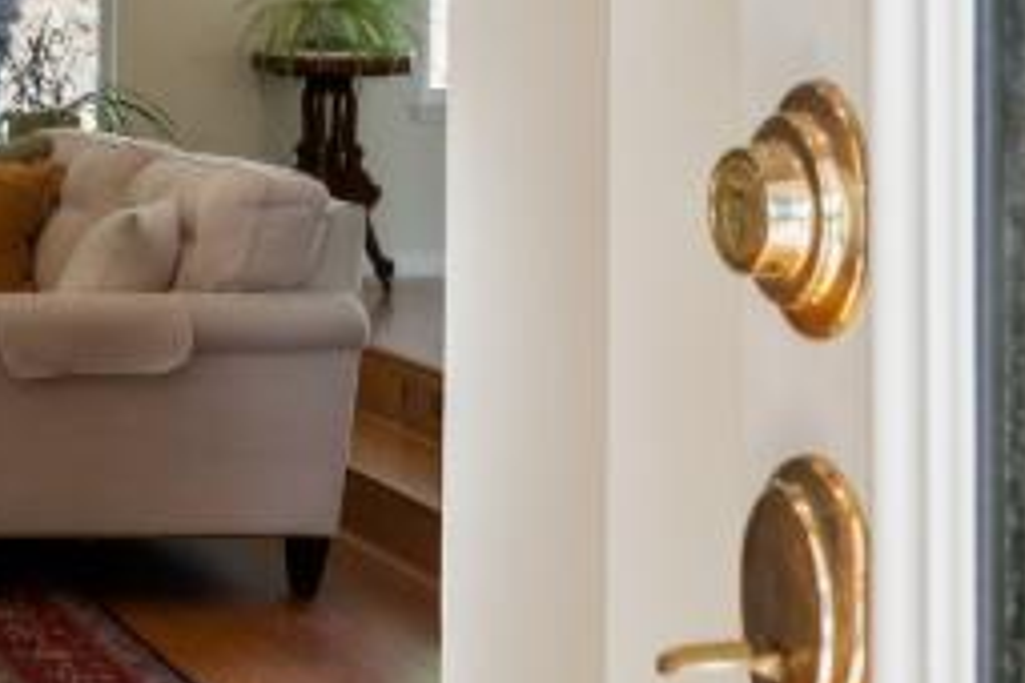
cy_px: -88
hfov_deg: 18.6
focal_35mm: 94
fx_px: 2676
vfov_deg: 14.2
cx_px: -611
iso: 320
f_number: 9
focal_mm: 16
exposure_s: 1/50
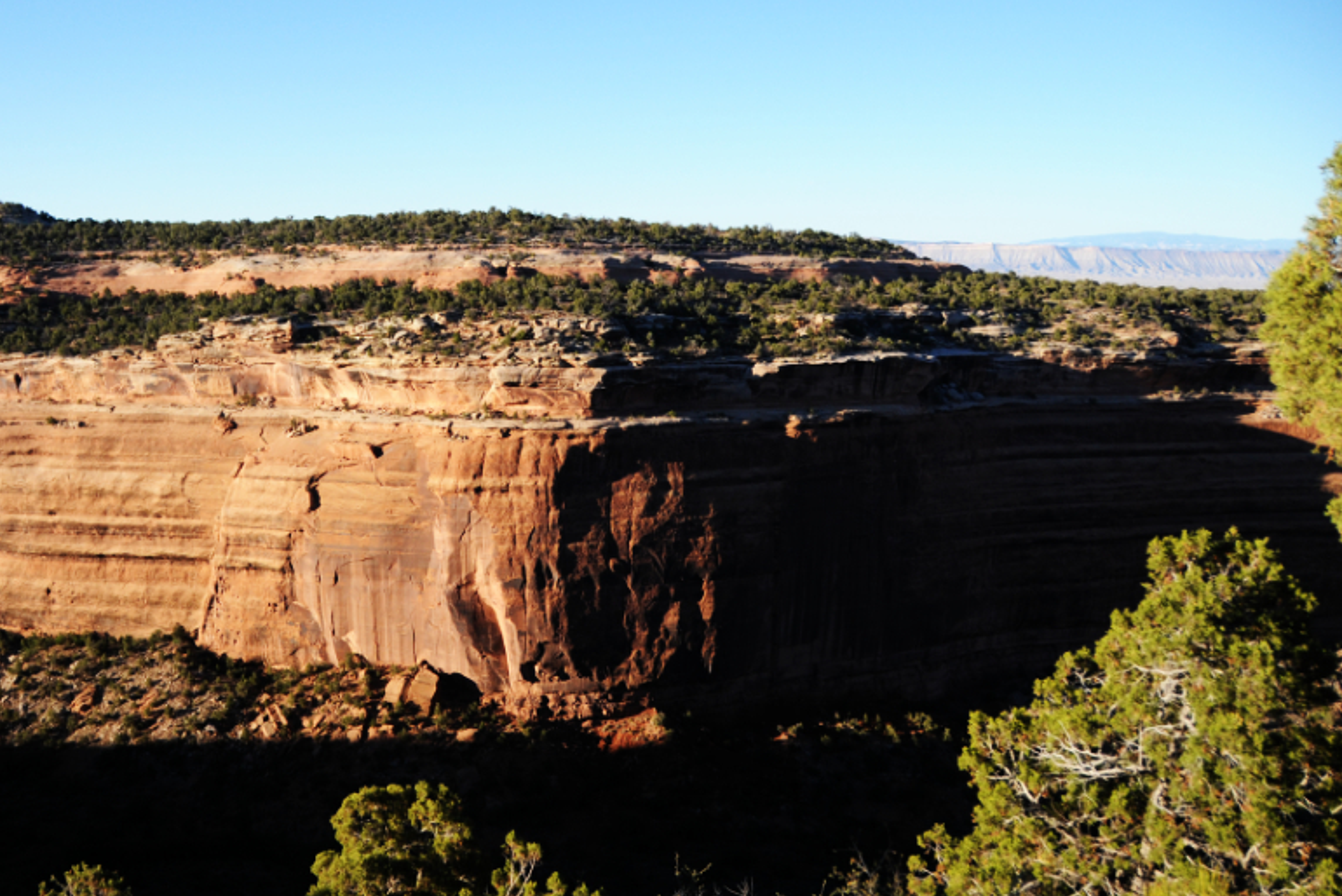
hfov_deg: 53.9
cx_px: 509
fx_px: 1305
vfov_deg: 37.8
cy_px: 506
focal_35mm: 35
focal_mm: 18
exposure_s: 1/1600
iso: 250
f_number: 4
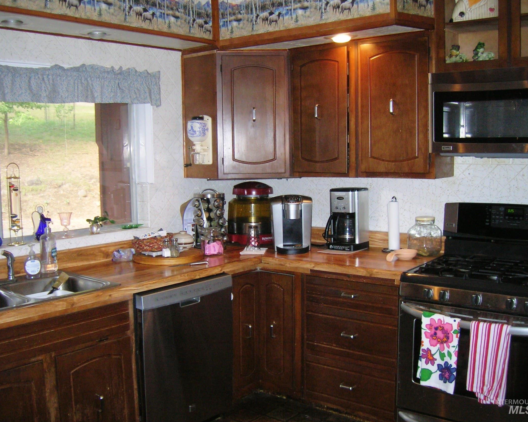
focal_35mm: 36
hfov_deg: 50.3
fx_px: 563
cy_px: 214
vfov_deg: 41.2
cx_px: 264
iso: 126
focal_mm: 5.7
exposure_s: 1/60.1
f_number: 2.9
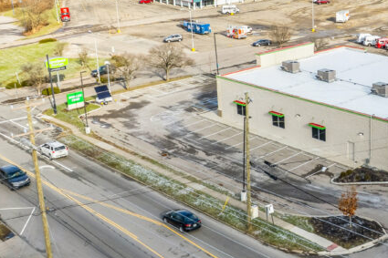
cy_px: 82
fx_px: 571
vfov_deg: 25.3
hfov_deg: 35.3
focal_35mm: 53
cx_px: 349
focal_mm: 8.4
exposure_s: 1/2000
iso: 140
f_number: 2.8
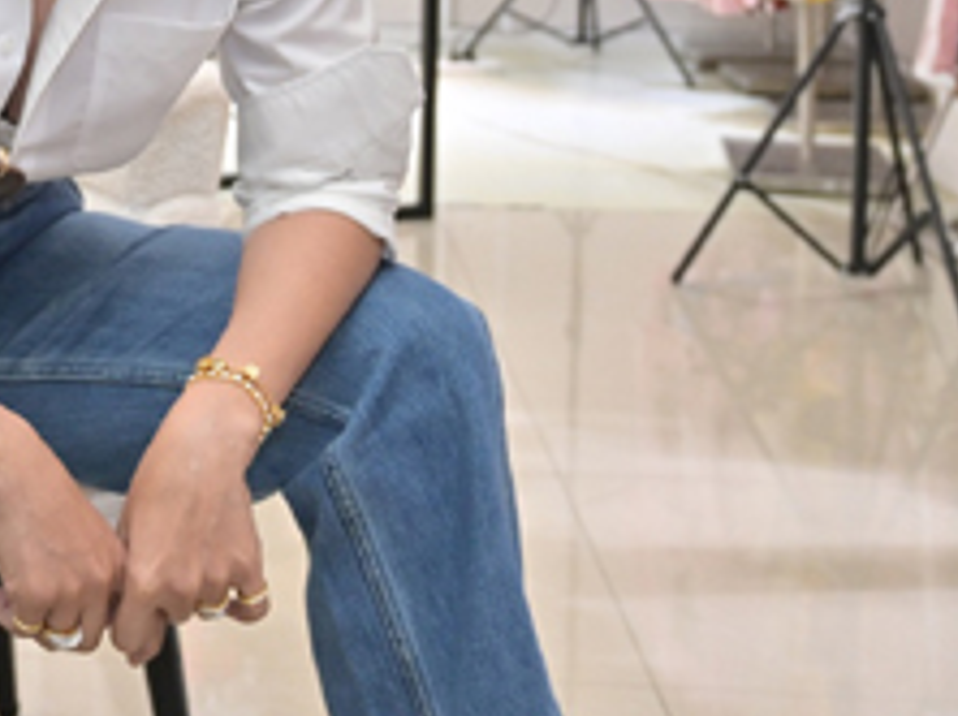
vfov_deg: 15.9
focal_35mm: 88
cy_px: -214
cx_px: -35
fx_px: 2433
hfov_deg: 21.4
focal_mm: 29
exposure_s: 1/200
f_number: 4
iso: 500
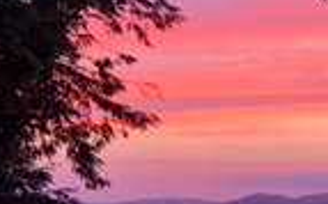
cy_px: 339
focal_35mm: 133
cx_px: 477
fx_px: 1187
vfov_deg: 9.5
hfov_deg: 14.7
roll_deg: -1.0
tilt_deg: -5.0
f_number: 1.8
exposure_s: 1/60
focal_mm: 3.99
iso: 160
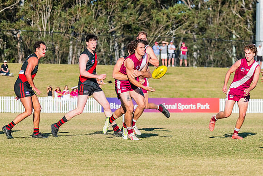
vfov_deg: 4.9
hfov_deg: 7.4
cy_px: 76
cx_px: 143
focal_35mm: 280
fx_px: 2045
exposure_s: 1/1600
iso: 800
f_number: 9
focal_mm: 210
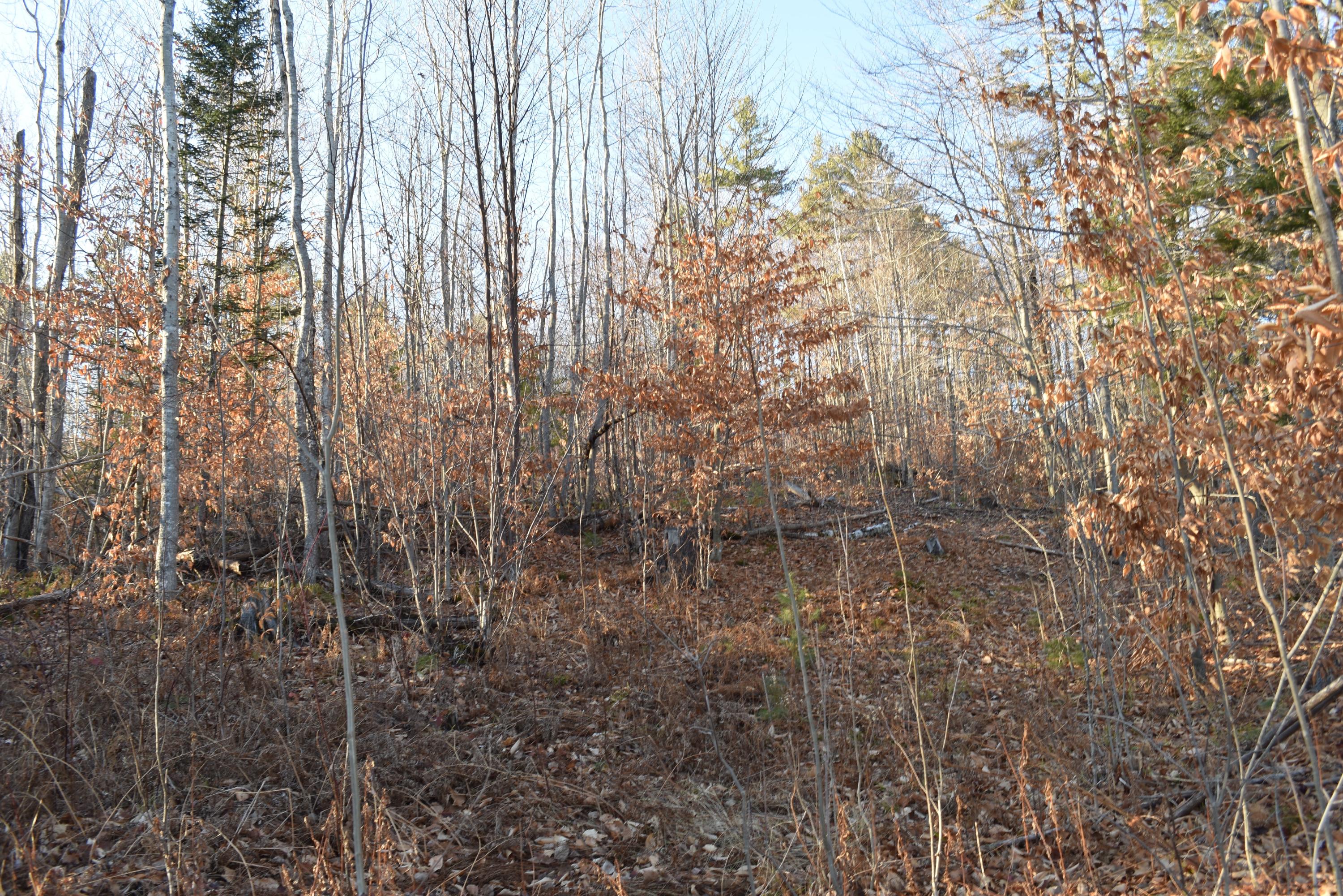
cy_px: 448
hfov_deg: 67.4
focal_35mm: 27
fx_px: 1007
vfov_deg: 47.9
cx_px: 672
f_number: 5.6
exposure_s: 1/40
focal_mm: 18
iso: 100
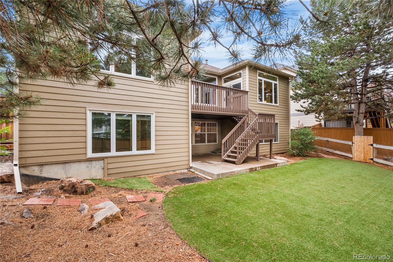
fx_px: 175
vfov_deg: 73.8
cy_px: 131
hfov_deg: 96.7
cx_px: 196
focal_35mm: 16
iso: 200
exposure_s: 1/40
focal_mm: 16
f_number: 8
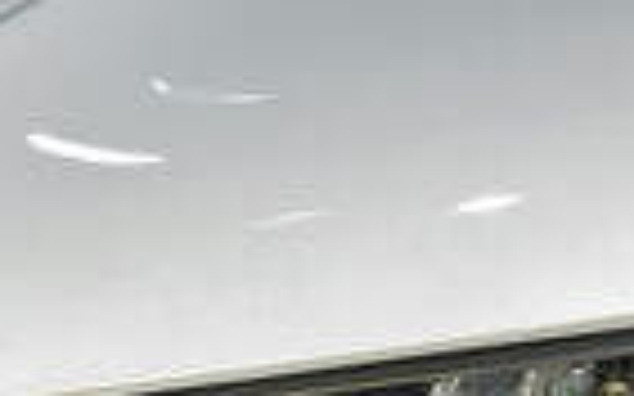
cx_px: 387
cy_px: 490
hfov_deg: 4.6
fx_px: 7884
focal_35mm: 456
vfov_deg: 2.9
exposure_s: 1/200
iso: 200
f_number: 7.1
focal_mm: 105
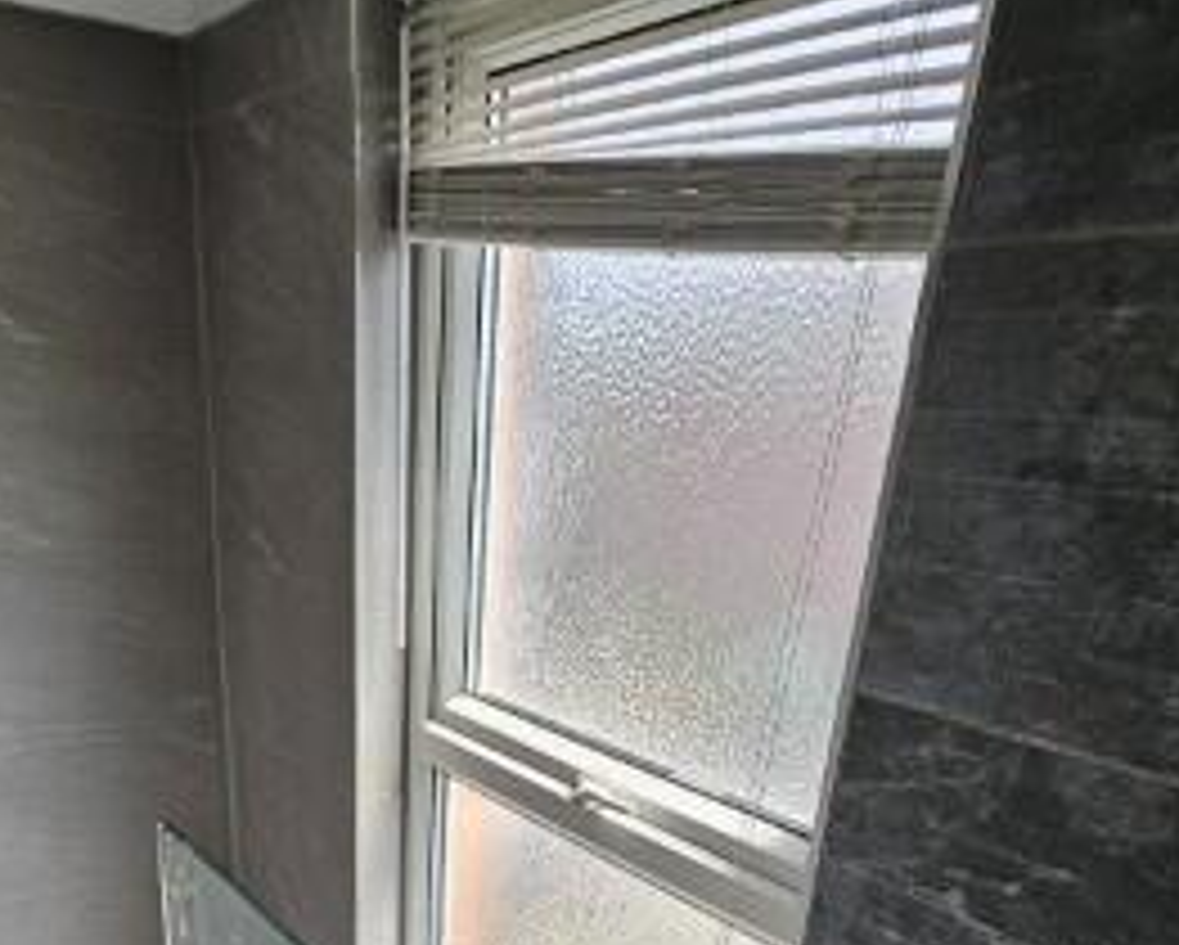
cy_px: 1044
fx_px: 1083
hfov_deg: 56.8
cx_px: 482
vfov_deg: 38.7
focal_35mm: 31
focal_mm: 1.7
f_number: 2.2
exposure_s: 1/100
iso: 32
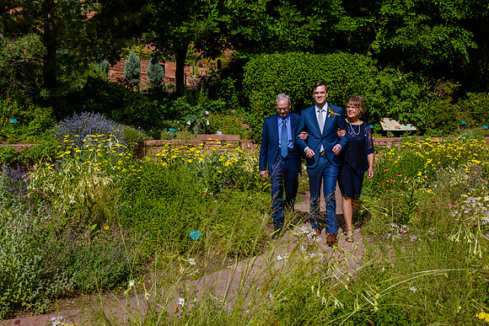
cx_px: 255
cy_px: 130
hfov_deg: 42.0
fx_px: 636
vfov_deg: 28.7
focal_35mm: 47
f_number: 9
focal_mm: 38
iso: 200
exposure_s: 1/400
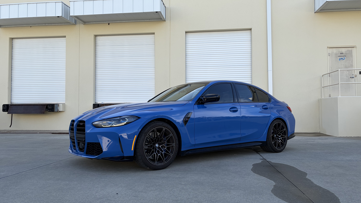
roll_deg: -0.4
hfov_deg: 66.1
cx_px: 177
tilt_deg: +2.1
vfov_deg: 40.2
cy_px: 96
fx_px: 278
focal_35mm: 29
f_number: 1.6
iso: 50
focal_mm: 5.96
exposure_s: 1/973
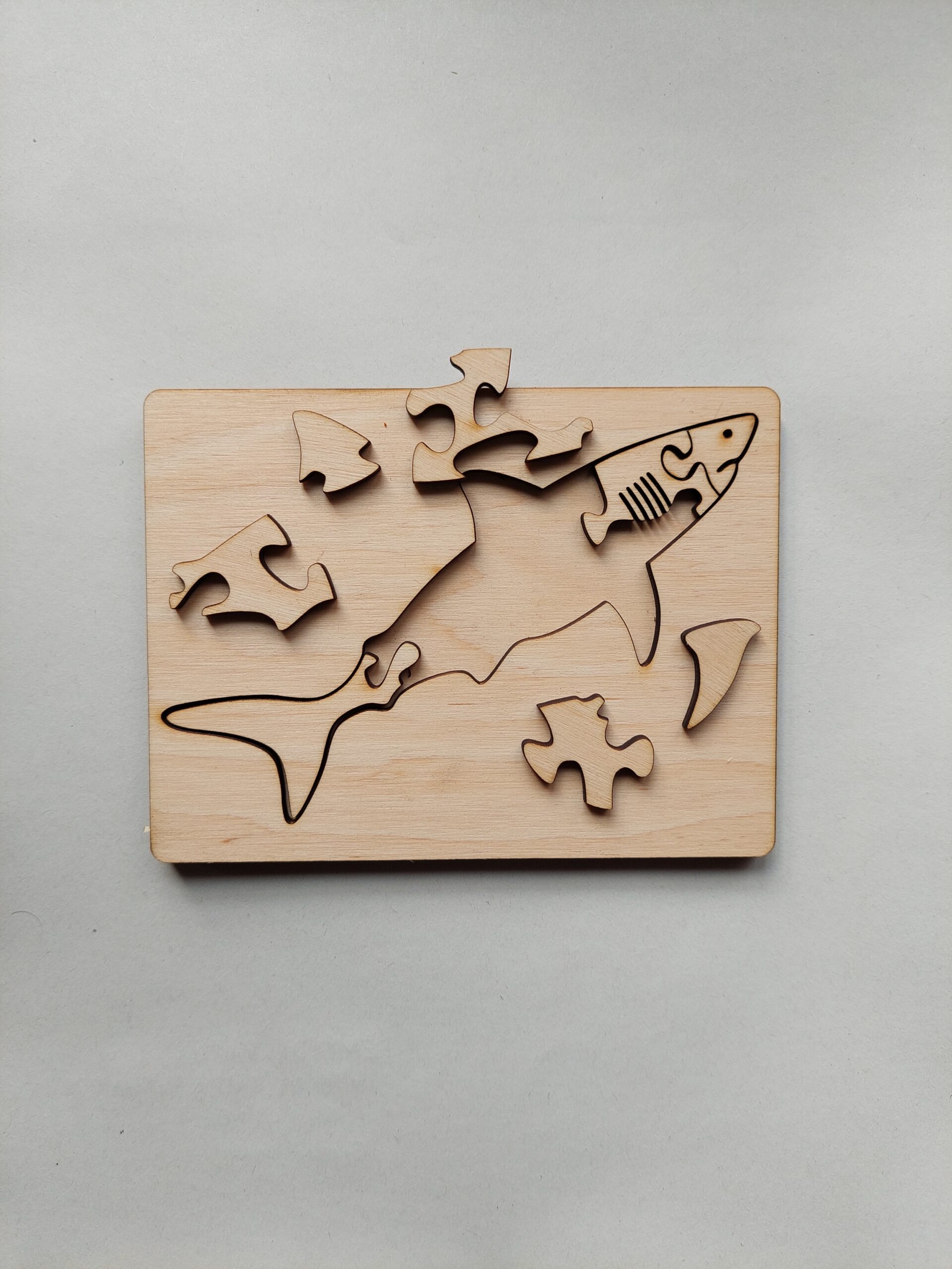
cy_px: 634
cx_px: 476
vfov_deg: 71.6
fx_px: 880
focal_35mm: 24
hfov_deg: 56.8
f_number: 1.8
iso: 40
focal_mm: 5.23
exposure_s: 1/108
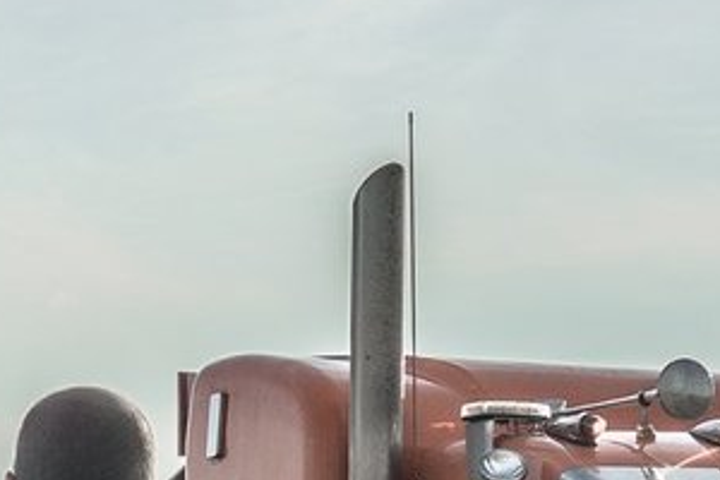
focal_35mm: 211
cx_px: 5
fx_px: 4220
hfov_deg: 9.7
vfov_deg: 6.5
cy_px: 637
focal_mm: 22
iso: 100
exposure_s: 1/500
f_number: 8
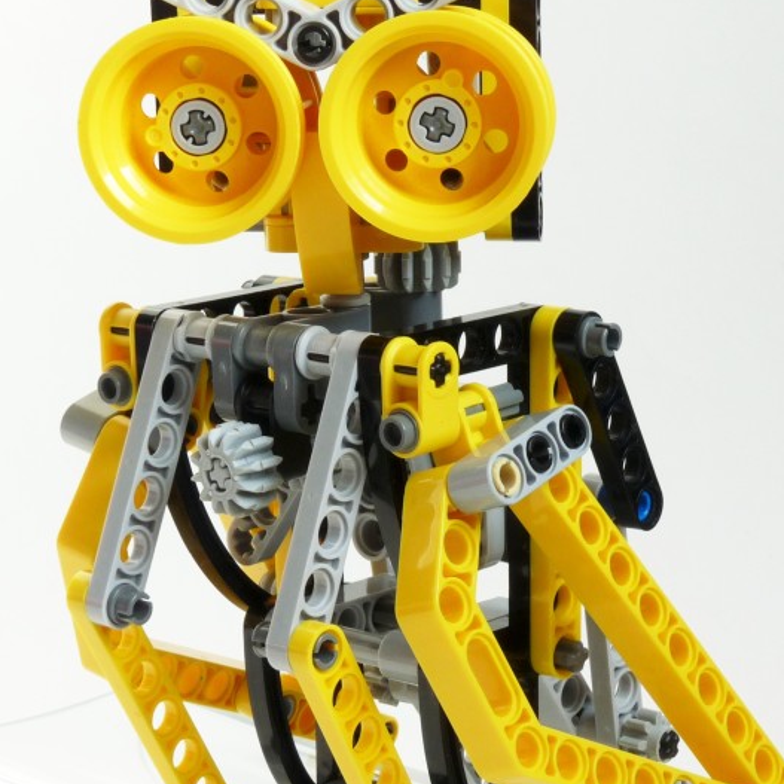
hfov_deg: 24.3
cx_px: 433
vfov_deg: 24.3
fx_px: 1819
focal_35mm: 71
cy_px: 441
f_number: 8
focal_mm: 9.5
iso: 100
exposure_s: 1/10
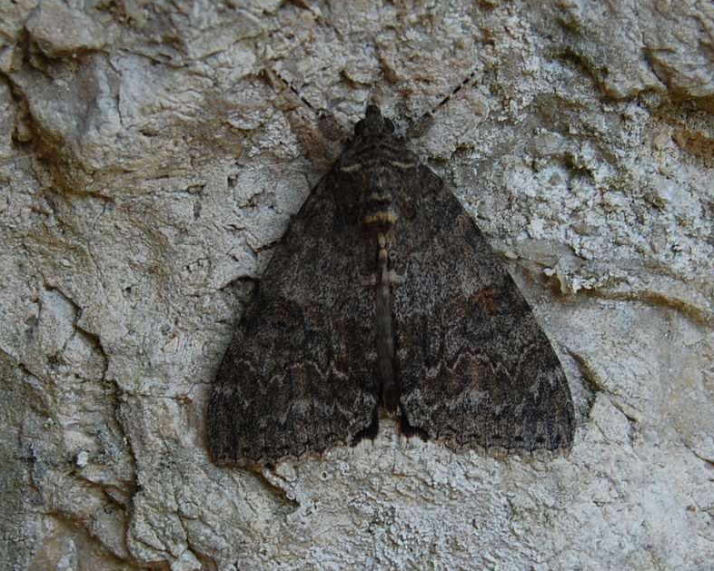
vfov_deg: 27.6
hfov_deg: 34.1
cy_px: 289
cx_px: 392
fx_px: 1162
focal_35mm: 55
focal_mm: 32
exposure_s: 1/125
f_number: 5.6
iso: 280
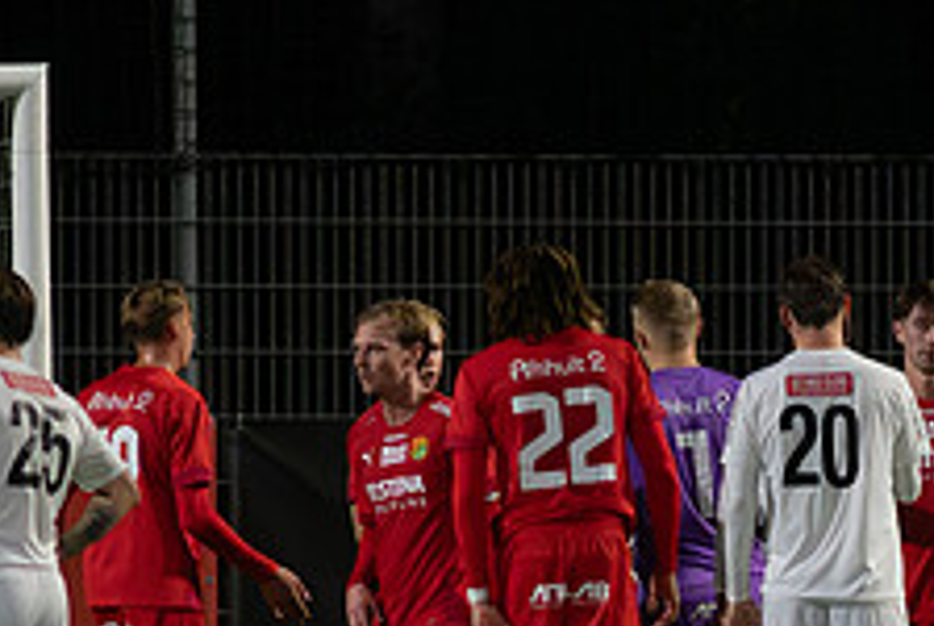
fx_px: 40292
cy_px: 670
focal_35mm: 1551
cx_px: 692
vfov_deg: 0.9
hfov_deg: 1.3
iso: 8000
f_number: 3.2
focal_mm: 300
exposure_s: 1/1000
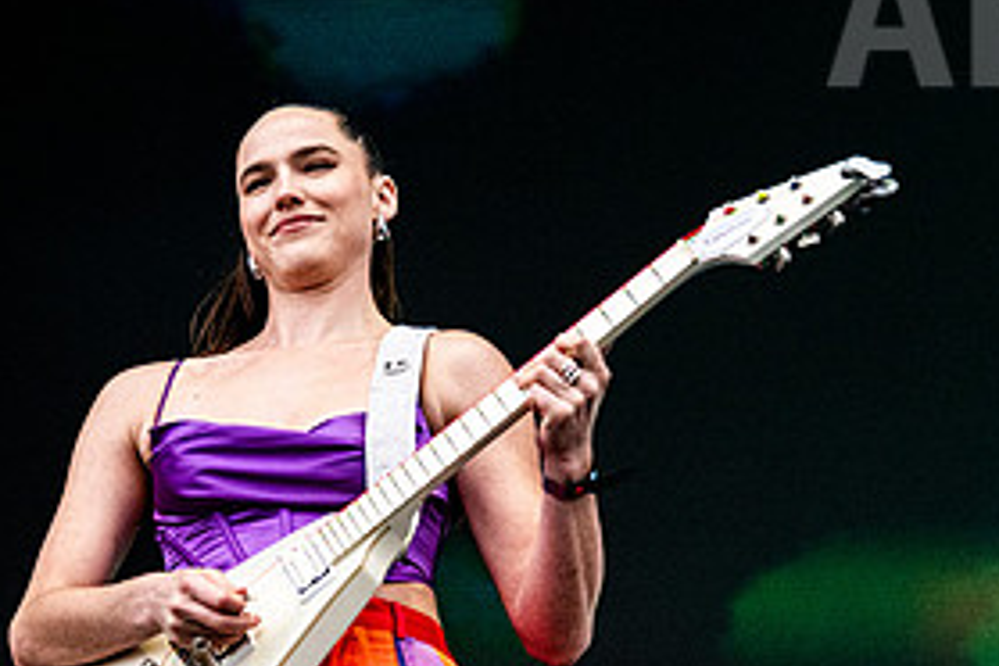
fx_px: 6049
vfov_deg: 6.3
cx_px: 340
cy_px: 442
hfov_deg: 9.4
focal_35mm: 218
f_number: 3.2
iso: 1250
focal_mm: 105
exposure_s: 1/6400
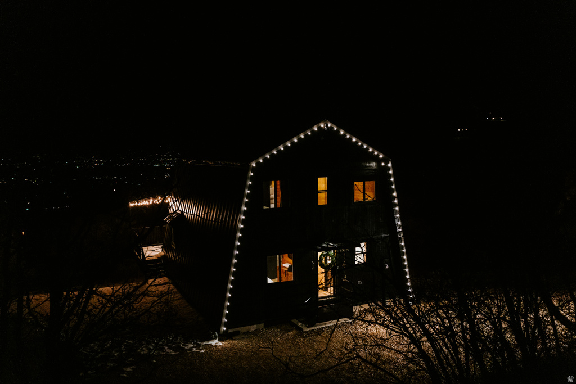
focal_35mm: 28
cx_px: 288
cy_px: 192
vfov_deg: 46.4
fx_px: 448
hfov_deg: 65.5
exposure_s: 1/250
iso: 3200
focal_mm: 28
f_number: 2.8
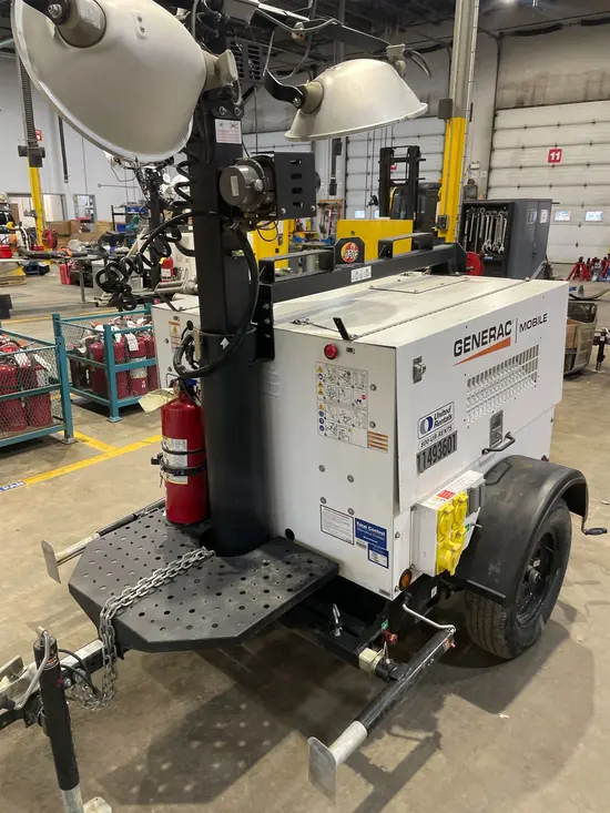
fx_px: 611
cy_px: 406
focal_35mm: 26
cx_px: 305
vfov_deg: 67.3
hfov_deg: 53.1
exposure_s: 1/60
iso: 160
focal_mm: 4.2
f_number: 1.6
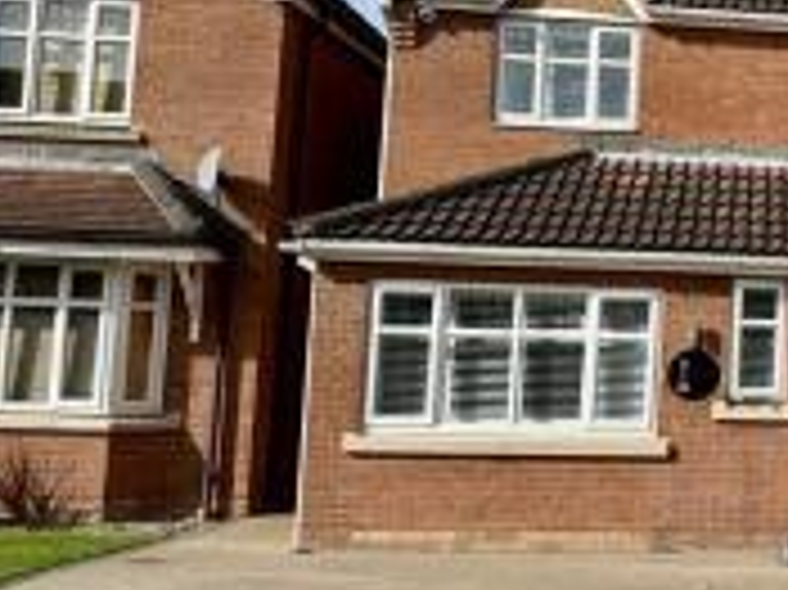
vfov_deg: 25.1
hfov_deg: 29.4
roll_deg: -2.0
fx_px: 1319
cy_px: 200
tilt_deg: +4.7
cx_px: 903
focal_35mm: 58
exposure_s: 1/5263
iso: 80
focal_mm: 6.86
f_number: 1.78
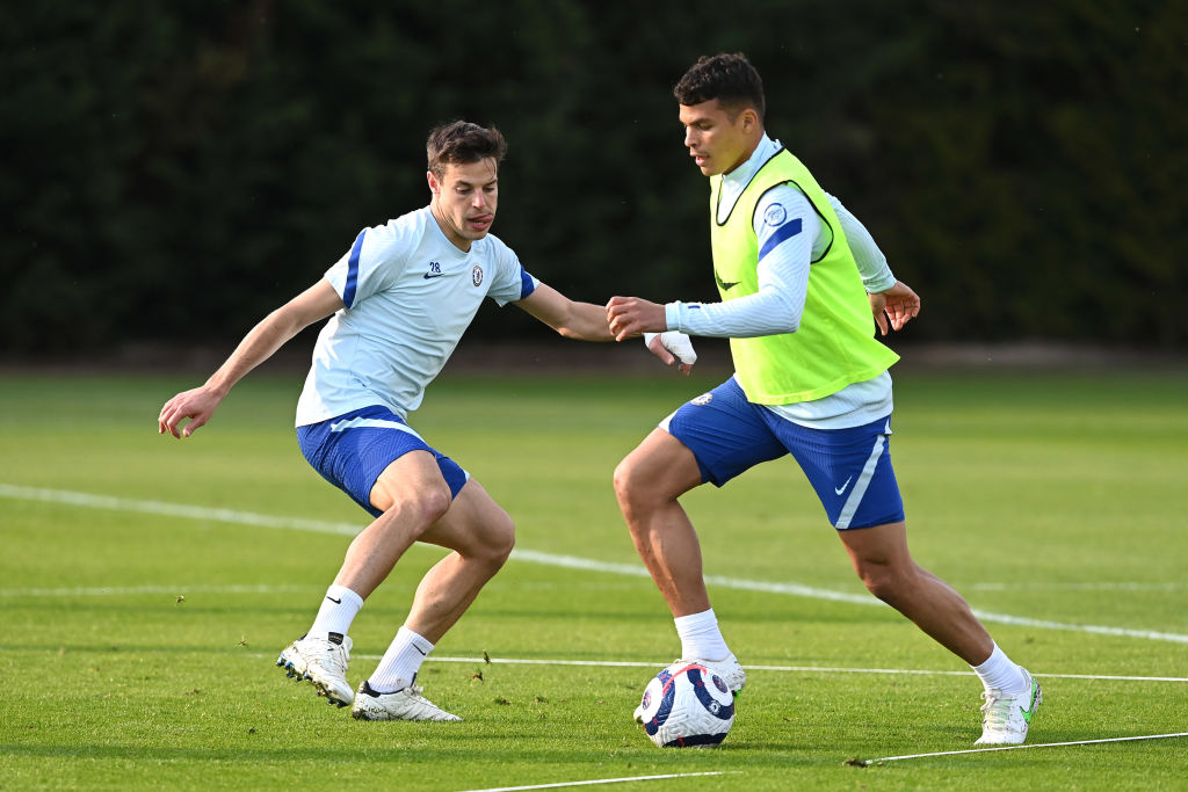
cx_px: 594
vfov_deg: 3.4
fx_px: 13201
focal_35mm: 400
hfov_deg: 5.2
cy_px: 396
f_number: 4.5
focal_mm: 400
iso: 1000
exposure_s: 1/2000
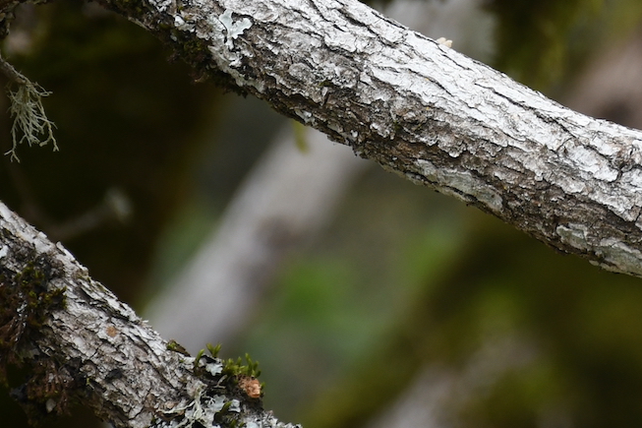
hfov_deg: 4.3
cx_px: 781
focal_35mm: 483
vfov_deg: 2.8
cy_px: -63
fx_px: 8602
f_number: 7.1
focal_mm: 105
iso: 320
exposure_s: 1/60
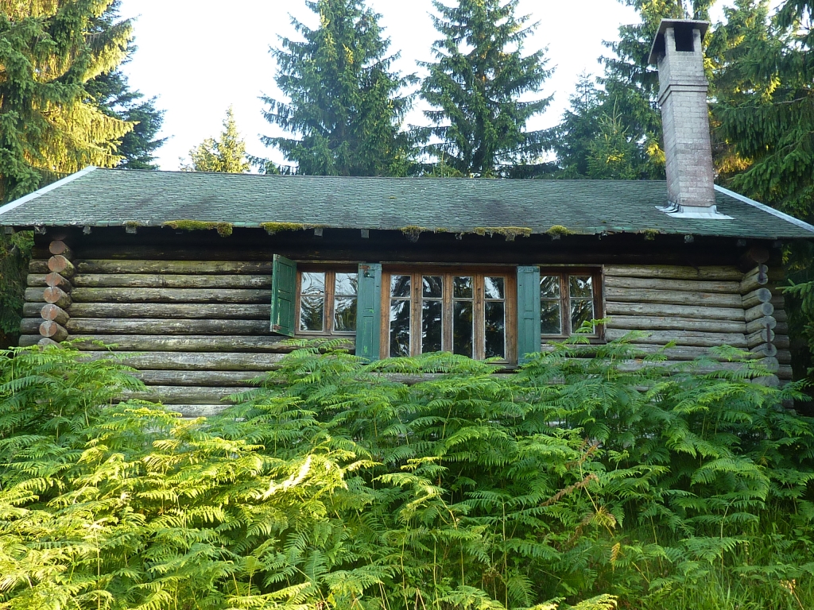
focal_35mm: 36
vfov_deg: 39.7
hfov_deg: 51.4
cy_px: 305
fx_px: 847
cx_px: 407
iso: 100
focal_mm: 4.1
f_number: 3.3
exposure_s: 1/30
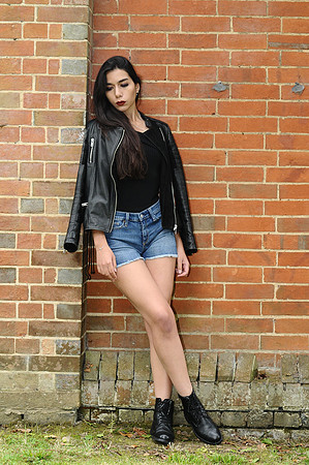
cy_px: 232
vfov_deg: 17.1
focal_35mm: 120
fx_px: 1548
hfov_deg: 11.4
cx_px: 154
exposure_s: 1/250
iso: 640
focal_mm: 80
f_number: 4
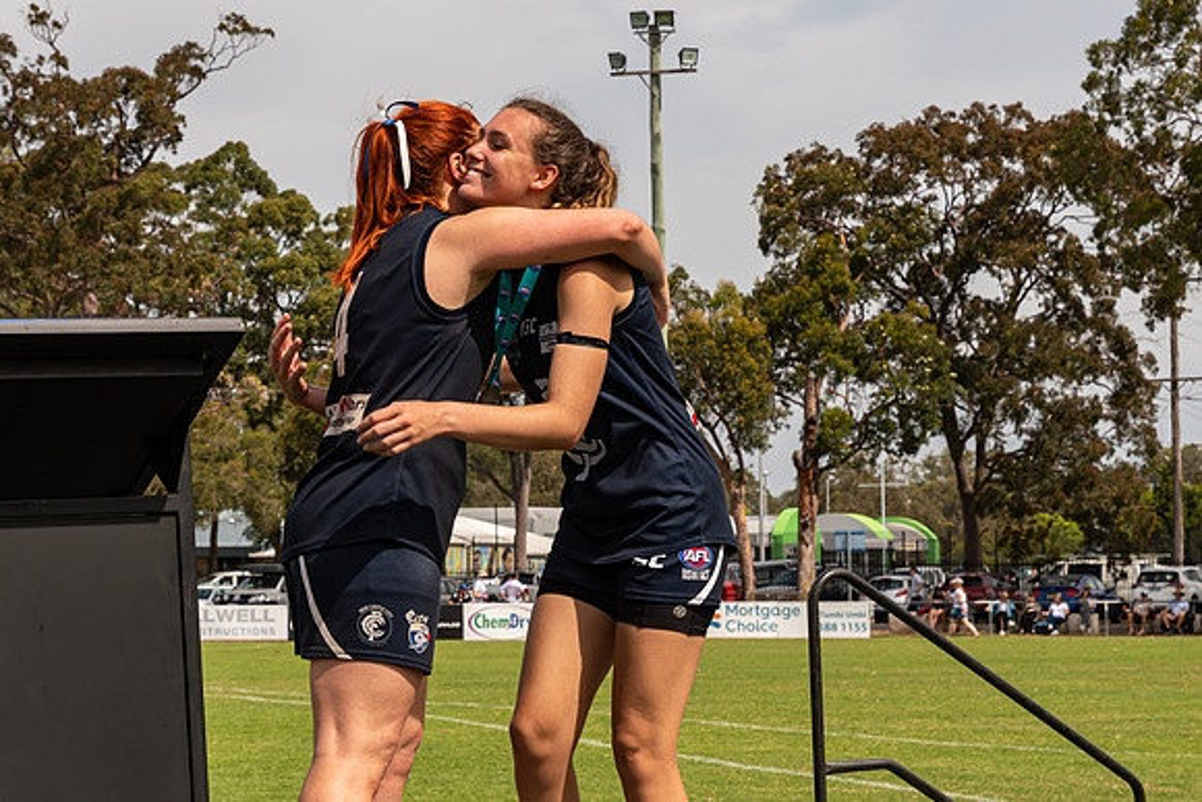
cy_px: 311
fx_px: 3350
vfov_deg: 13.6
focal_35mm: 100
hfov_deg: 20.3
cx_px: 533
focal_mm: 52
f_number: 8
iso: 200
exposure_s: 1/640
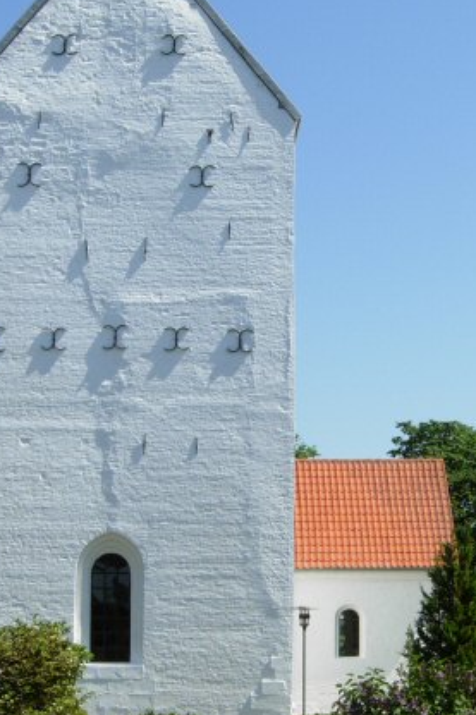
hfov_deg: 26.3
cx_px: 150
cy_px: 314
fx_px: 1012
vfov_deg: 38.8
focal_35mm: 51
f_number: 6.1
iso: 50
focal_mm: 7.5
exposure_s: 1/322
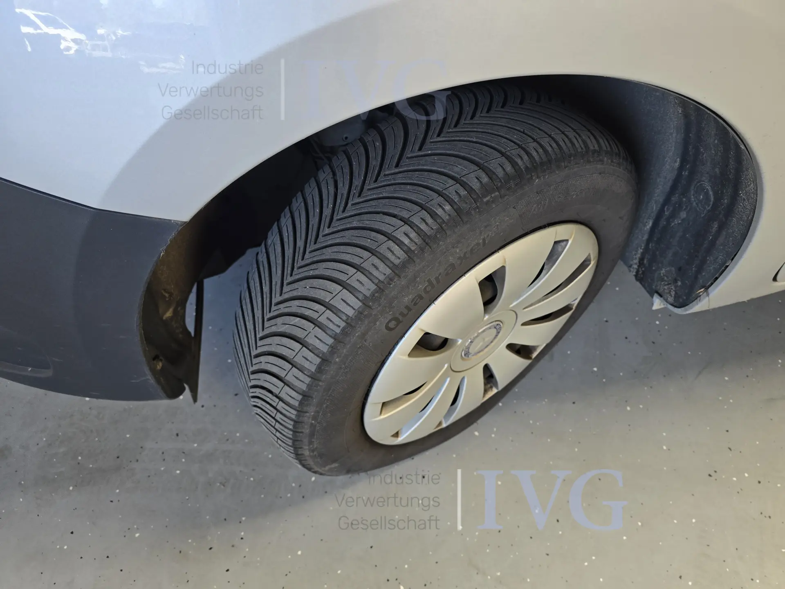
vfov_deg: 58.9
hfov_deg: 73.9
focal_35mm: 23
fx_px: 522
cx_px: 392
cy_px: 294
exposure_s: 1/180
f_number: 1.7
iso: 100
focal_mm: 6.3
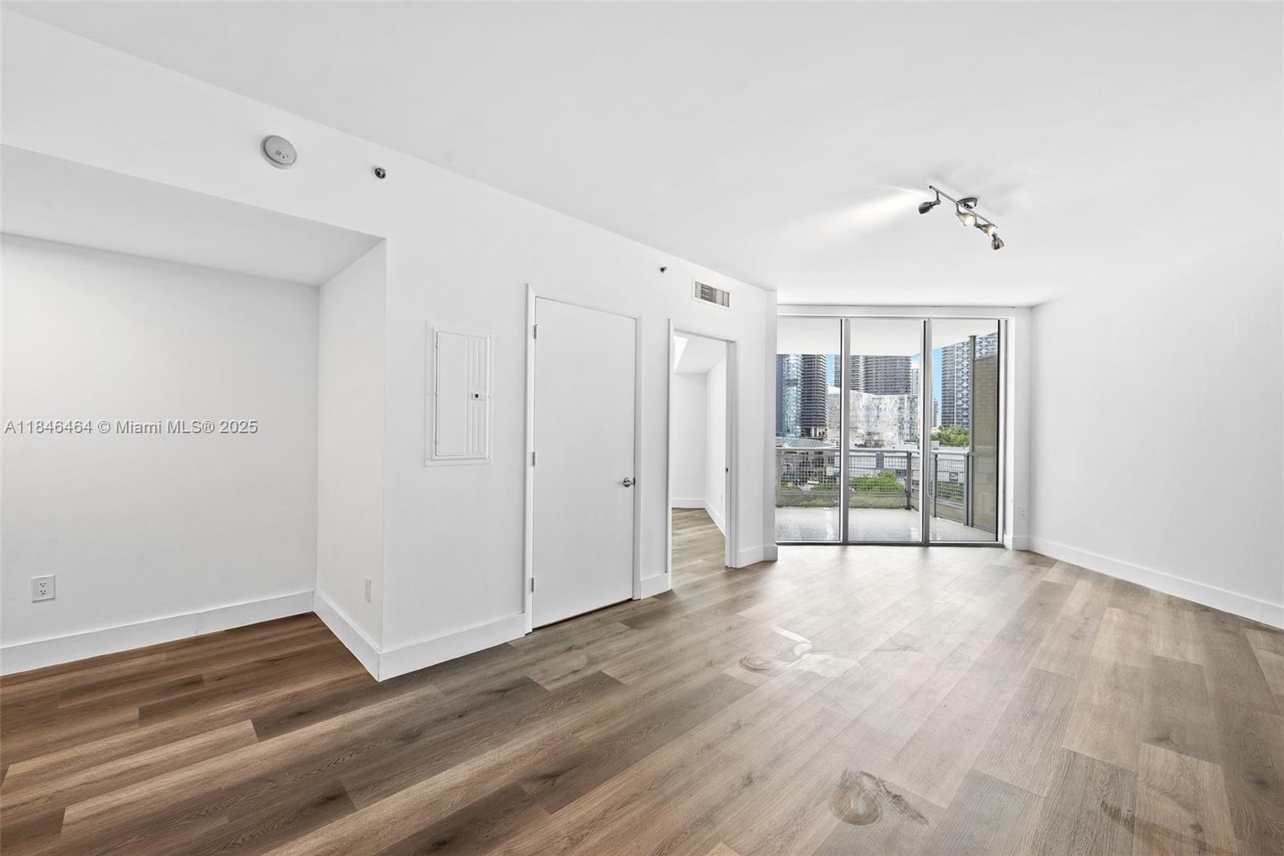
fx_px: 499
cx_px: 642
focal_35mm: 14
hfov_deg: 104.2
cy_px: 428
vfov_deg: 81.2
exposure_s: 1/15
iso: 200
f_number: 8
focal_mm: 14
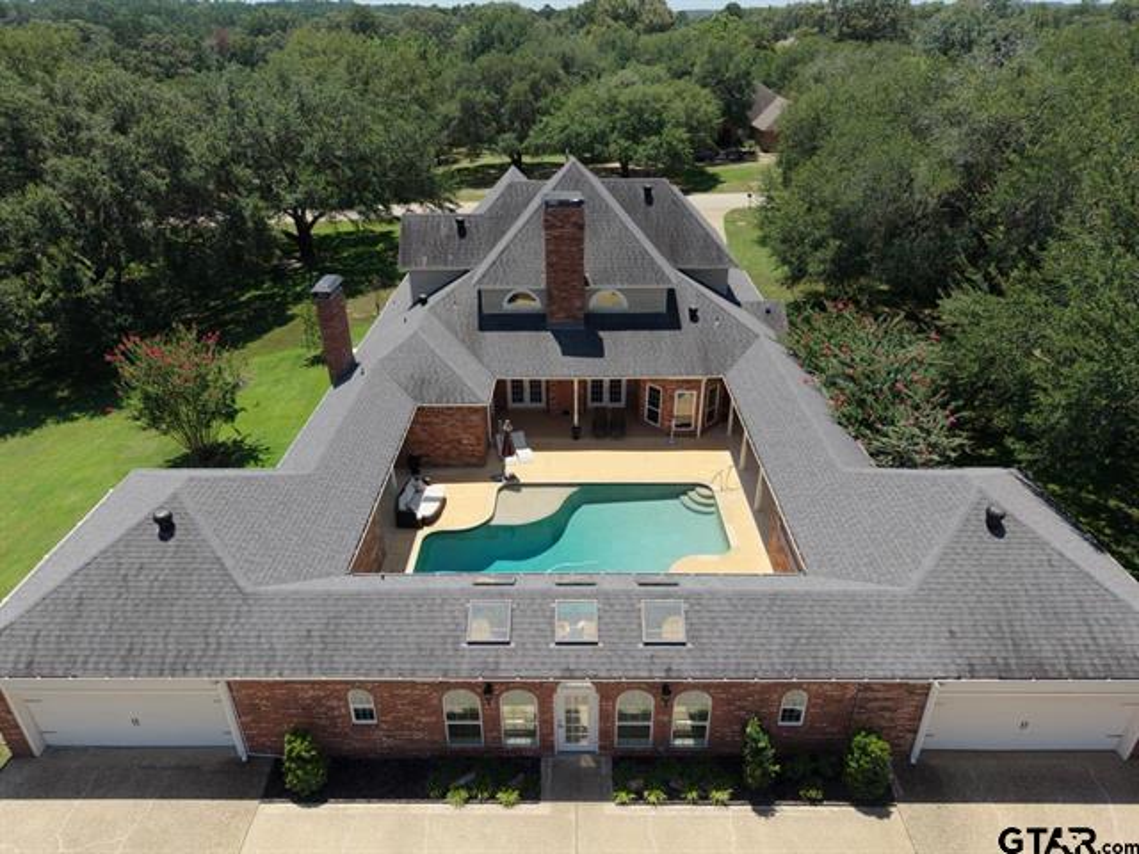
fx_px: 790
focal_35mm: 24
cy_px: 427
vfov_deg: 56.8
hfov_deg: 71.6
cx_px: 570
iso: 300
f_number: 1.8
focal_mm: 8.67
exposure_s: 1/4000
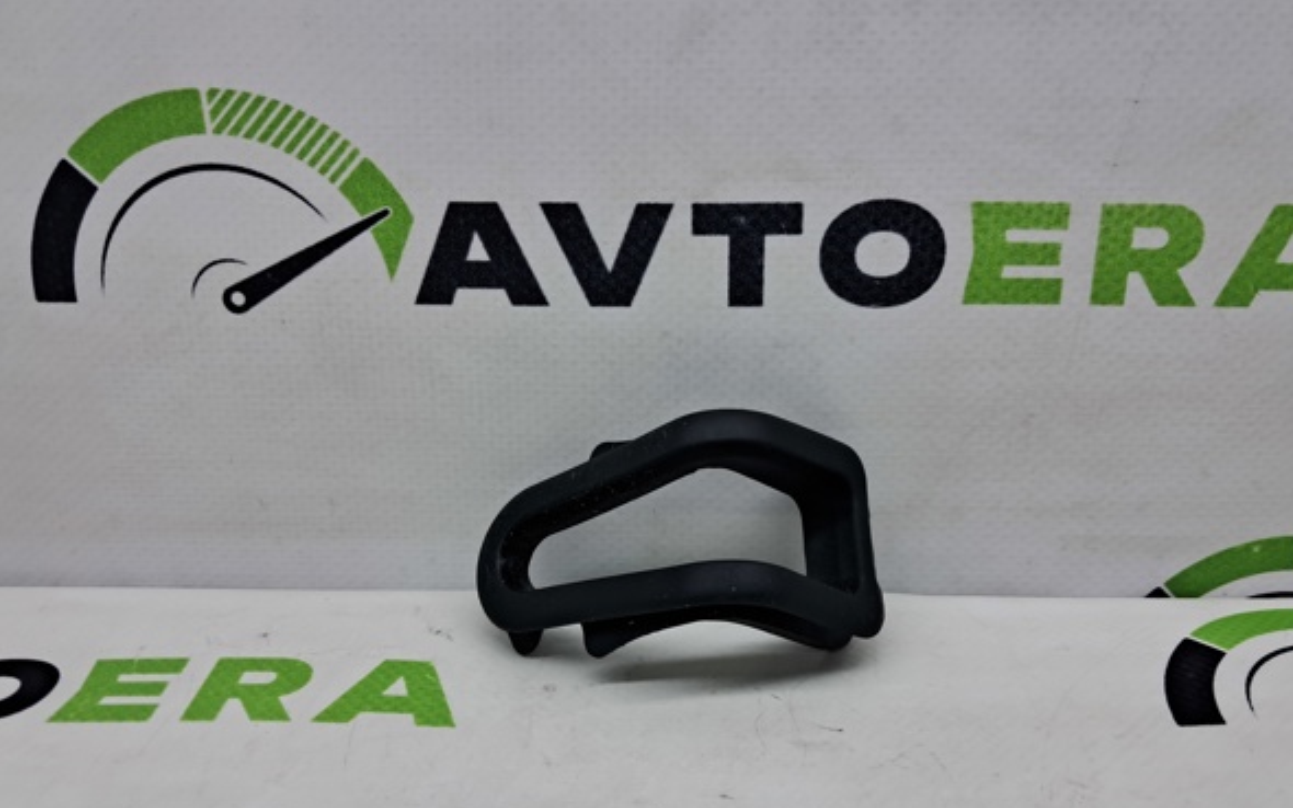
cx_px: 684
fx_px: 1093
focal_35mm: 31
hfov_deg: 61.2
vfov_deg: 40.4
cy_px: 485
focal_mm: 4
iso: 50
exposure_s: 1/120
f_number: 1.8
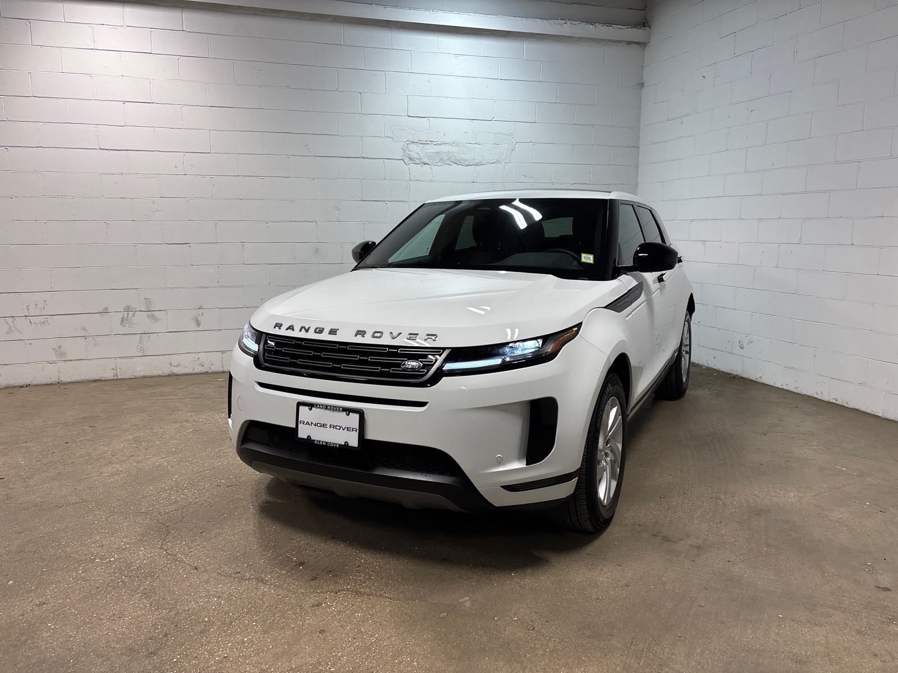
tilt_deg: -9.1
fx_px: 674
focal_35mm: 26
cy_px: 336
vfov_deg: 53.1
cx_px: 449
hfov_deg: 67.3
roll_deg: -1.1
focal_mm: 5.96
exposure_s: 1/502
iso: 64
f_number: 1.6
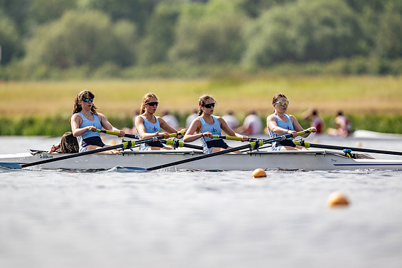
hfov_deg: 3.3
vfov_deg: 2.2
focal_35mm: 621
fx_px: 6934
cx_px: 207
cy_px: 131
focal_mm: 600
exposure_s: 1/2500
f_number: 4
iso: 140
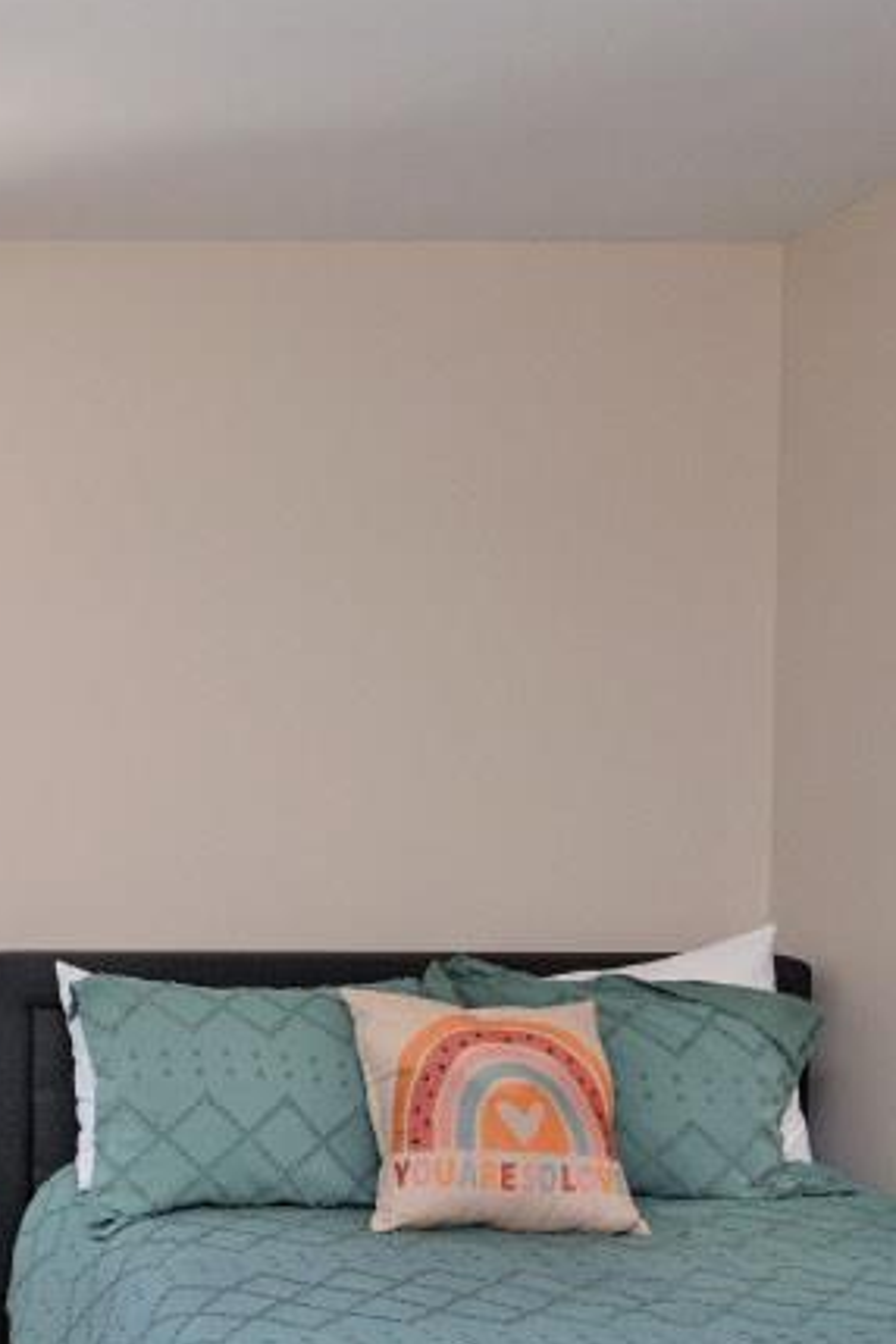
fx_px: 1829
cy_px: 793
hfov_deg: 24.2
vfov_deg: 40.2
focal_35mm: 49
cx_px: -257
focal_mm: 14
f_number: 4
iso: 200
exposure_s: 1/60
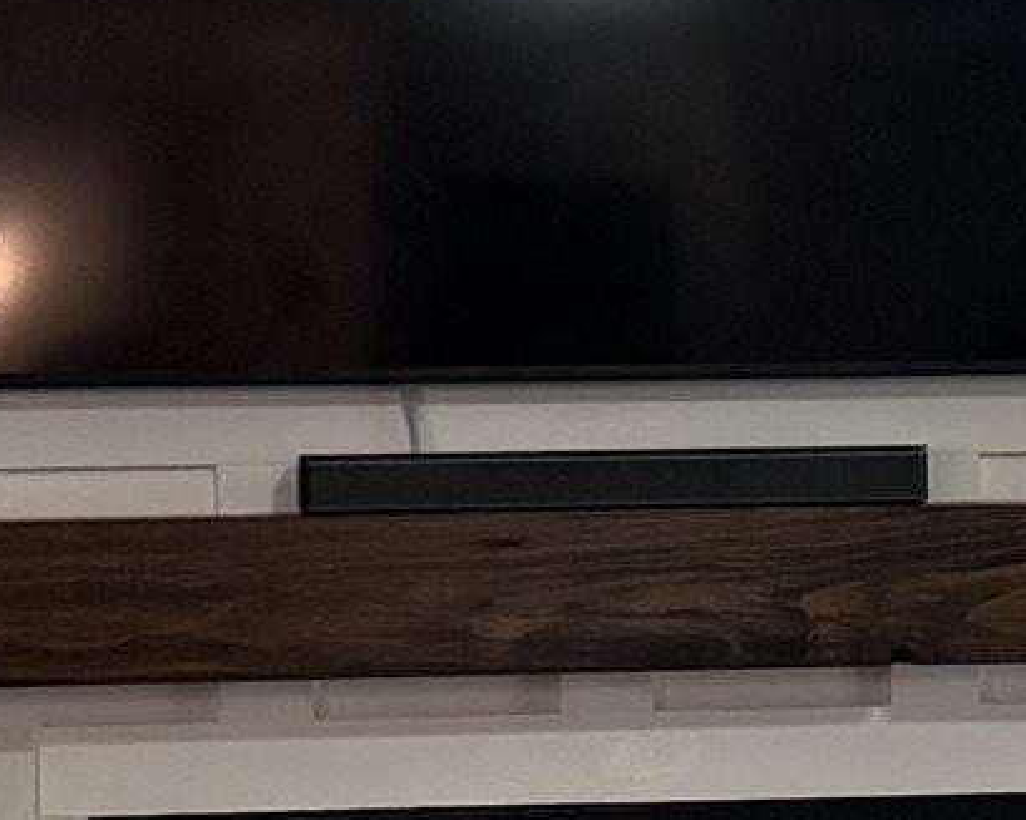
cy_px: 404
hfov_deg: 10.9
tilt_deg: +0.0
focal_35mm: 176
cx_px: 1051
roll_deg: +0.9
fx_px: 5343
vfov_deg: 8.8
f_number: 1.78
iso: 200
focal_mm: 6.76
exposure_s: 1/60
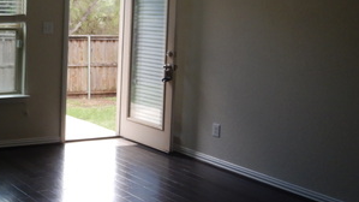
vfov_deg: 21.1
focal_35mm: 56
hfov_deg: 33.3
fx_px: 533
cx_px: -18
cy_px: 28
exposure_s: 1/100
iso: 125
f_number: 2.8
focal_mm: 4.3
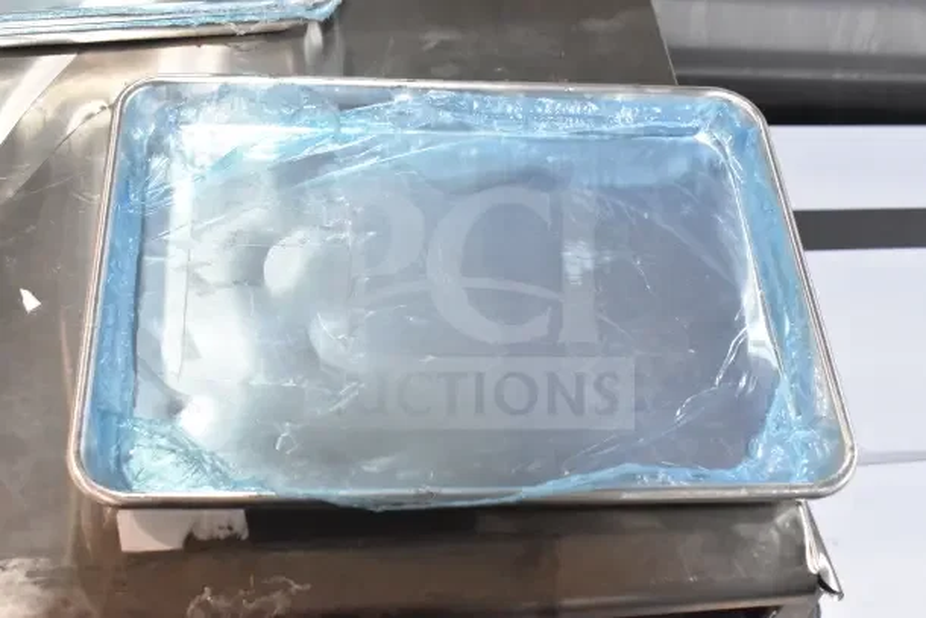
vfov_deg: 26.5
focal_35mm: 51
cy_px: 309
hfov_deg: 38.9
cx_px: 463
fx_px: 1312
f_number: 8
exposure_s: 1/250
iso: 6400
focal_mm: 34
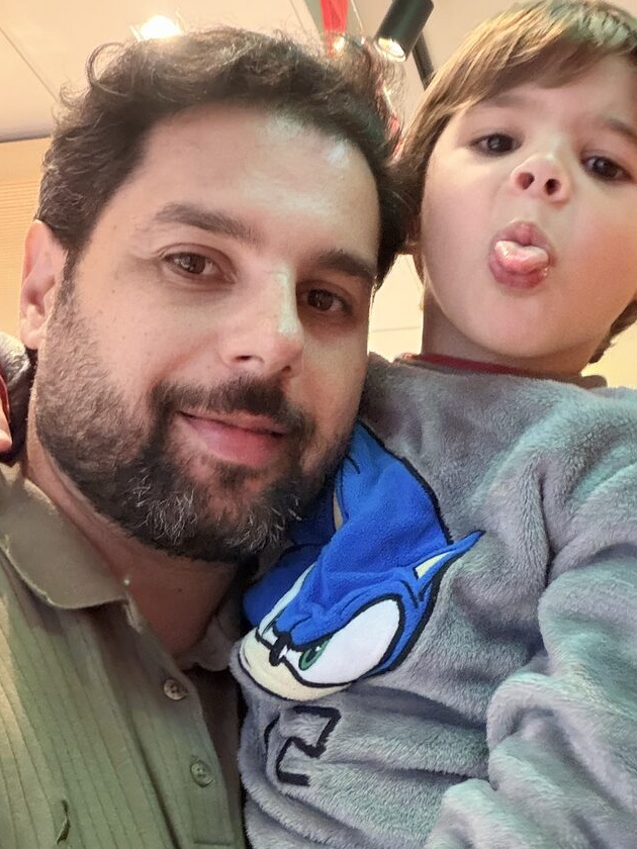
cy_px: 446
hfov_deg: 28.8
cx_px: 462
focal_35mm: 50
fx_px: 1227
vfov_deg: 38.2
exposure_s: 1/24
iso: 500
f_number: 1.9
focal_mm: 2.71
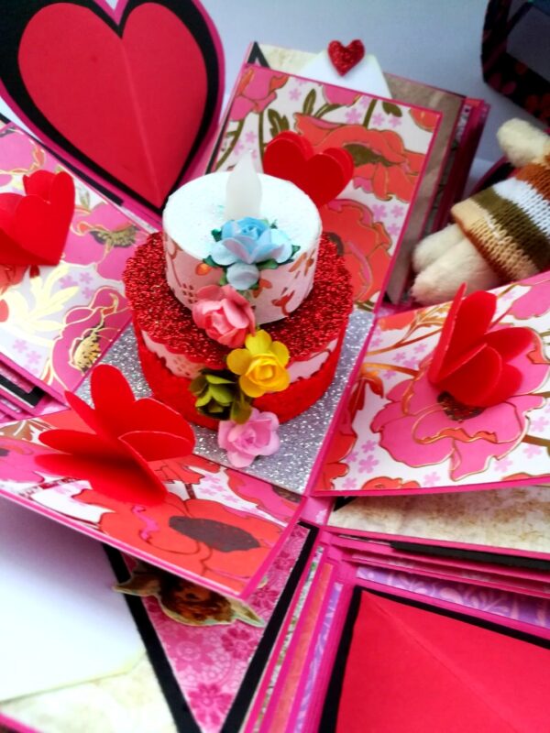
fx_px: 551
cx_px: 275
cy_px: 366
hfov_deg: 53.1
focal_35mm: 26
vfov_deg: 67.3
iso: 200
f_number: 2.2
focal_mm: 3.83
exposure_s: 1/33.3
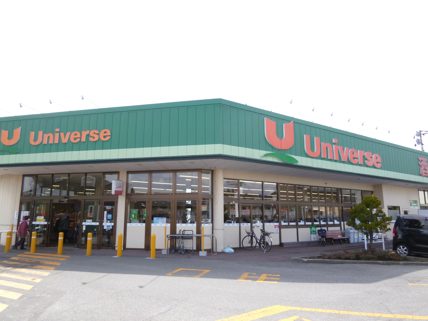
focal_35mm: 24
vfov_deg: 56.8
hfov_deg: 71.6
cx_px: 214
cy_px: 160
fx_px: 297
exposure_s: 1/500
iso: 100
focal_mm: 4.3
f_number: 2.5
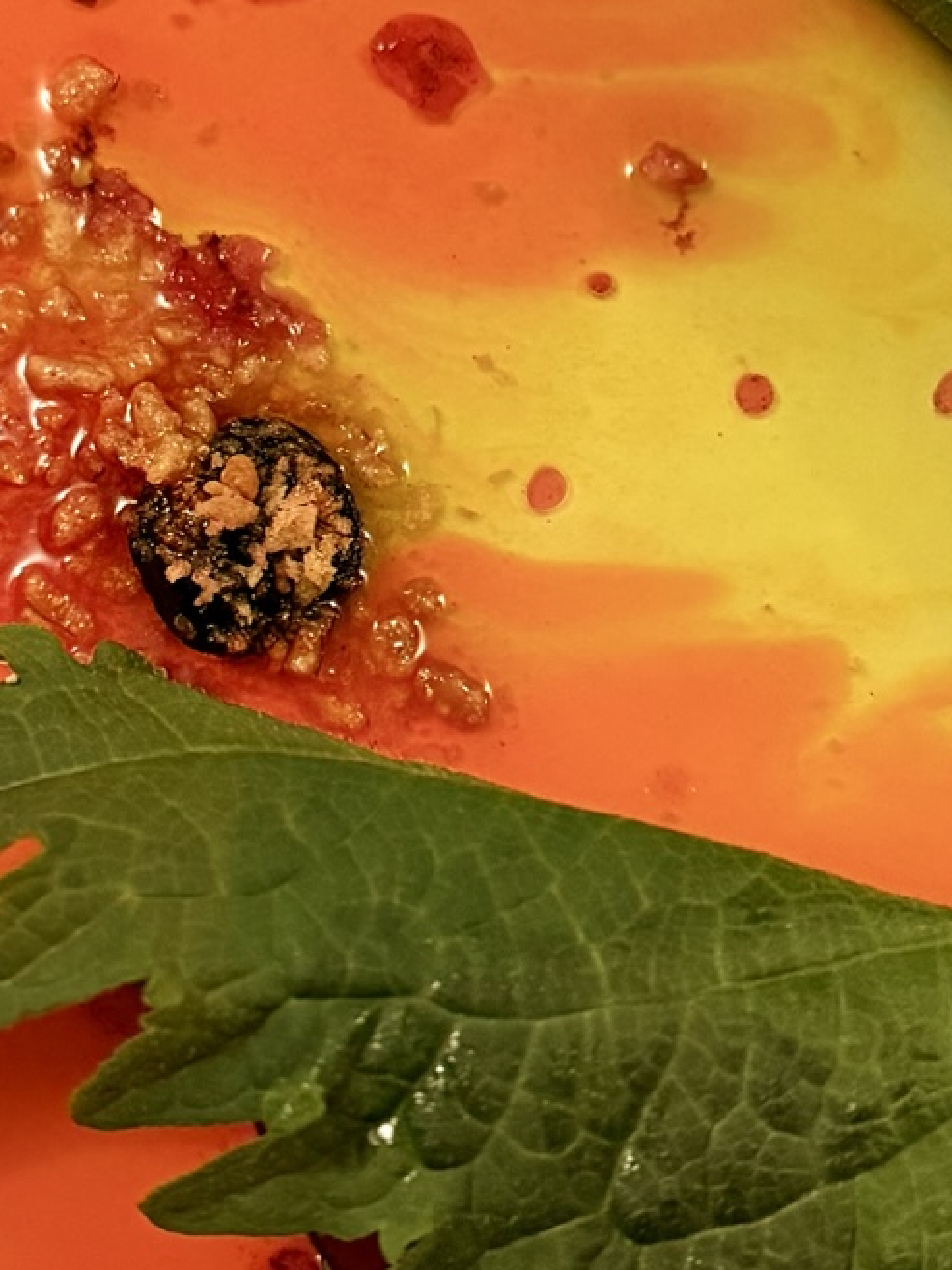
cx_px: 498
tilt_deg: -78.5
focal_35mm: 73
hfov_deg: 20.2
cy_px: 471
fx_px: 2679
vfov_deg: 26.6
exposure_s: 1/59
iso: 500
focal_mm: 6.76
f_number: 1.78
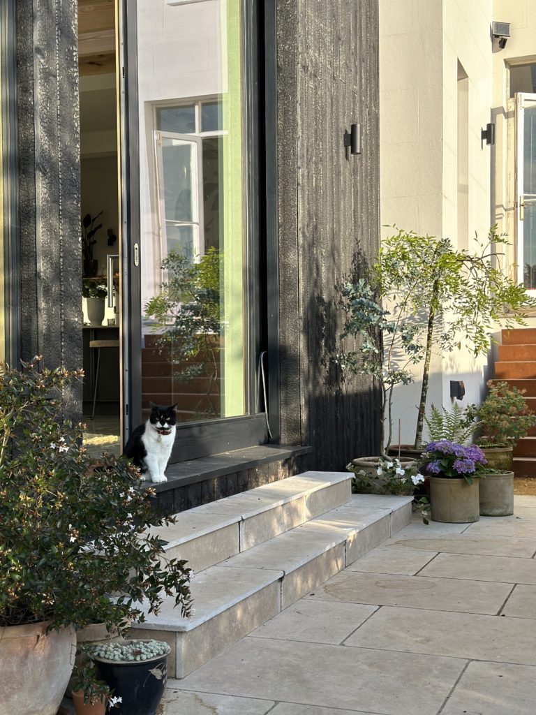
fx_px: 991
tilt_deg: +0.5
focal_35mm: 48
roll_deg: -0.3
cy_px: 358
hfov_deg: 30.3
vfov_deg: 39.7
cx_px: 268
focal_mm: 6.86
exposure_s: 1/1453
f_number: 1.78
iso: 80
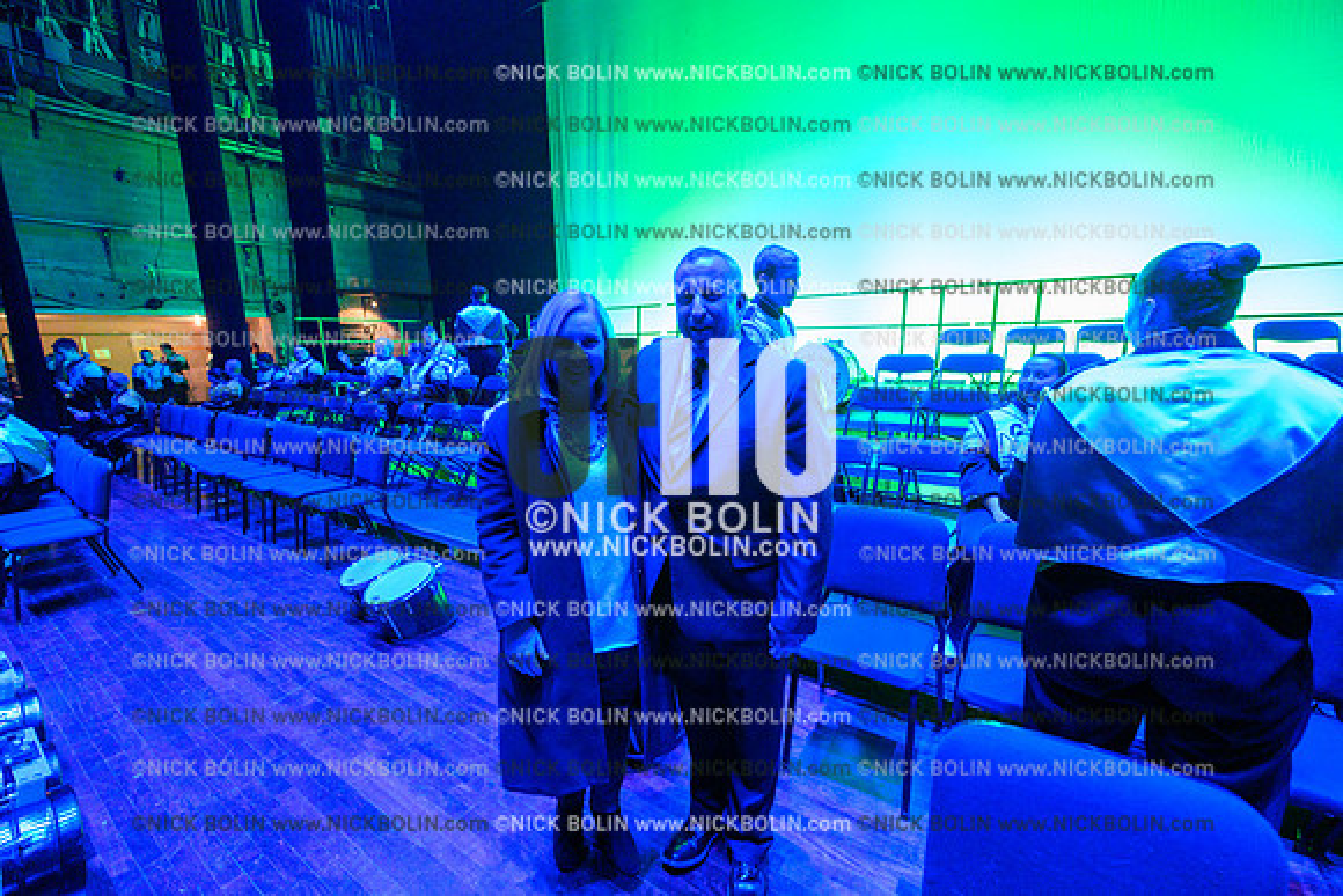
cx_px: 672
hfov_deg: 100.4
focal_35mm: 15
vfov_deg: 77.4
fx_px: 560
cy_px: 448
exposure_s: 1/100
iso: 8000
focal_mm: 15
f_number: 4
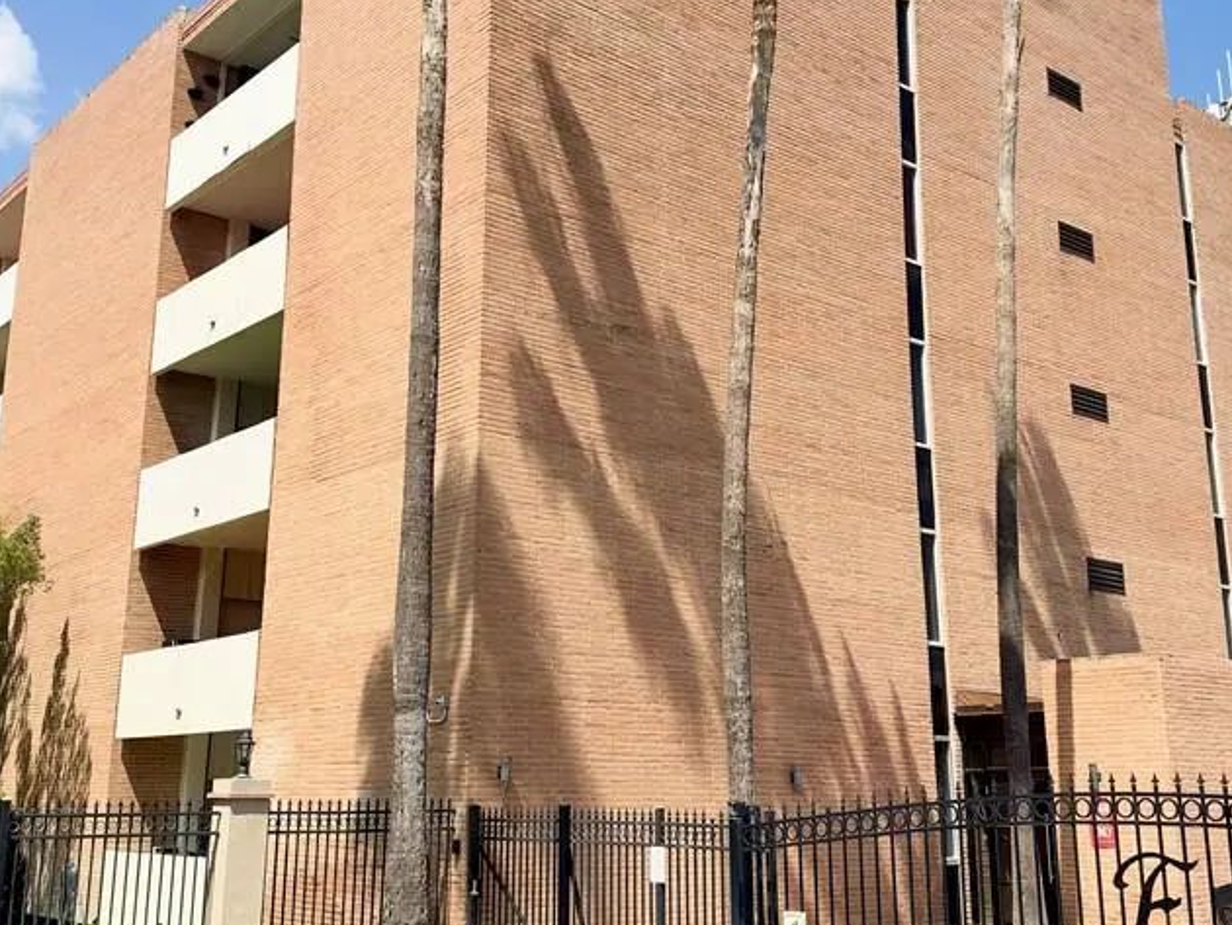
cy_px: 391
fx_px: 1389
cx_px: 622
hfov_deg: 47.8
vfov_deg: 36.8
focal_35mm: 39
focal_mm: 6.93
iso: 80
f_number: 1.8
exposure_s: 1/5587
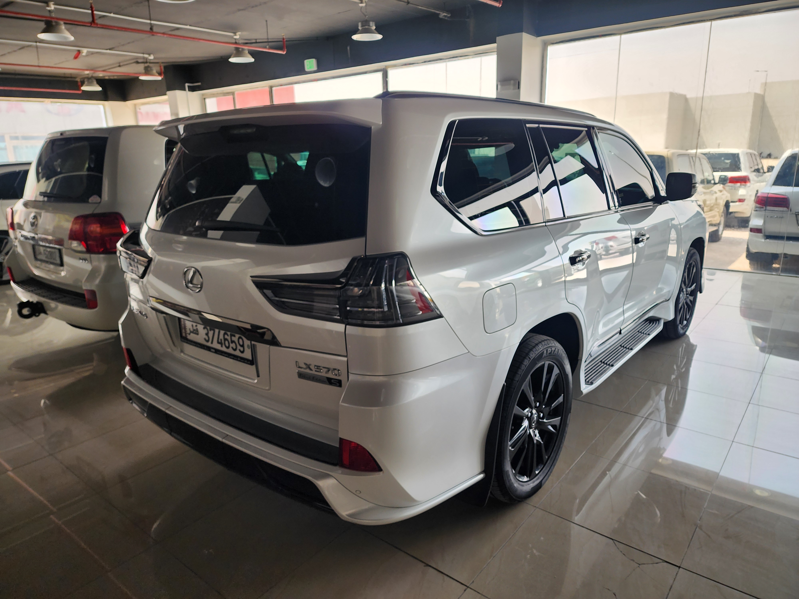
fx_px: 531
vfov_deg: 58.9
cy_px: 300
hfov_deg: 73.9
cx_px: 400
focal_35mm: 23
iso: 64
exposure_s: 1/180
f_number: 1.8
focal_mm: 6.4
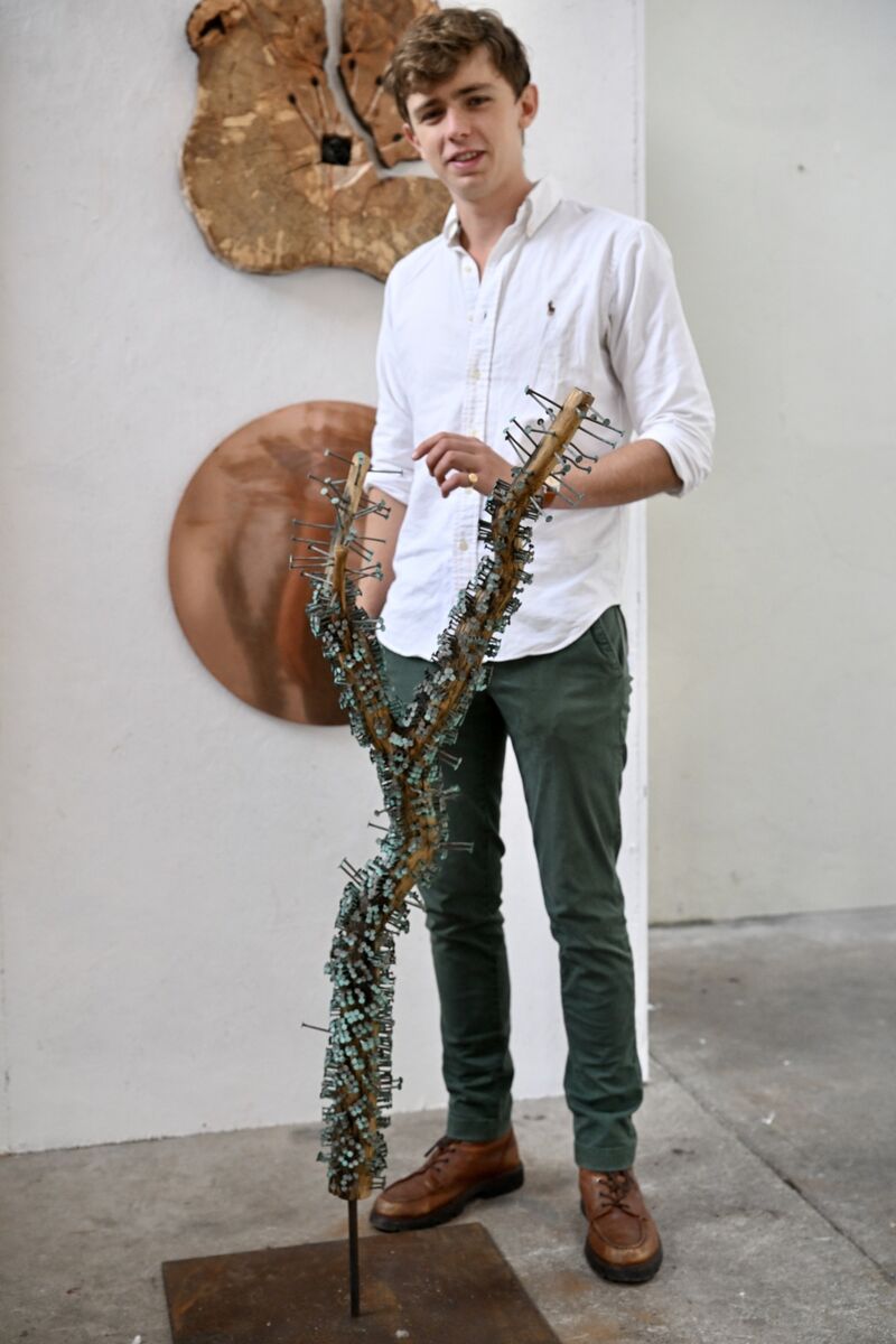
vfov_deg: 49.6
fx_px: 1456
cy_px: 672
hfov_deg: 34.2
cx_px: 448
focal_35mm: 39
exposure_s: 1/250
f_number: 4
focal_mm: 39
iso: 2000
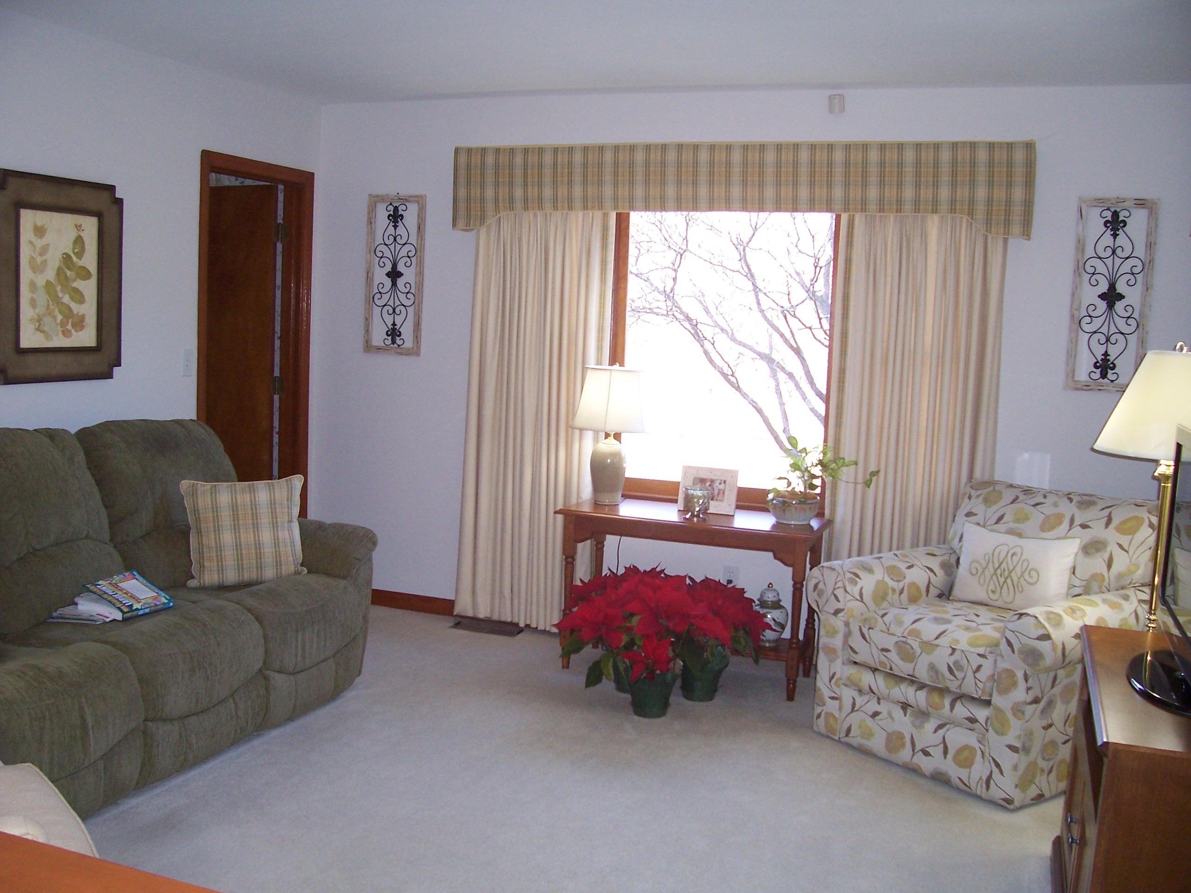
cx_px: 596
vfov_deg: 41.8
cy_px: 446
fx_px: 1170
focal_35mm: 34
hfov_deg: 54.0
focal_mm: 5.6
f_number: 2.7
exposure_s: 1/60
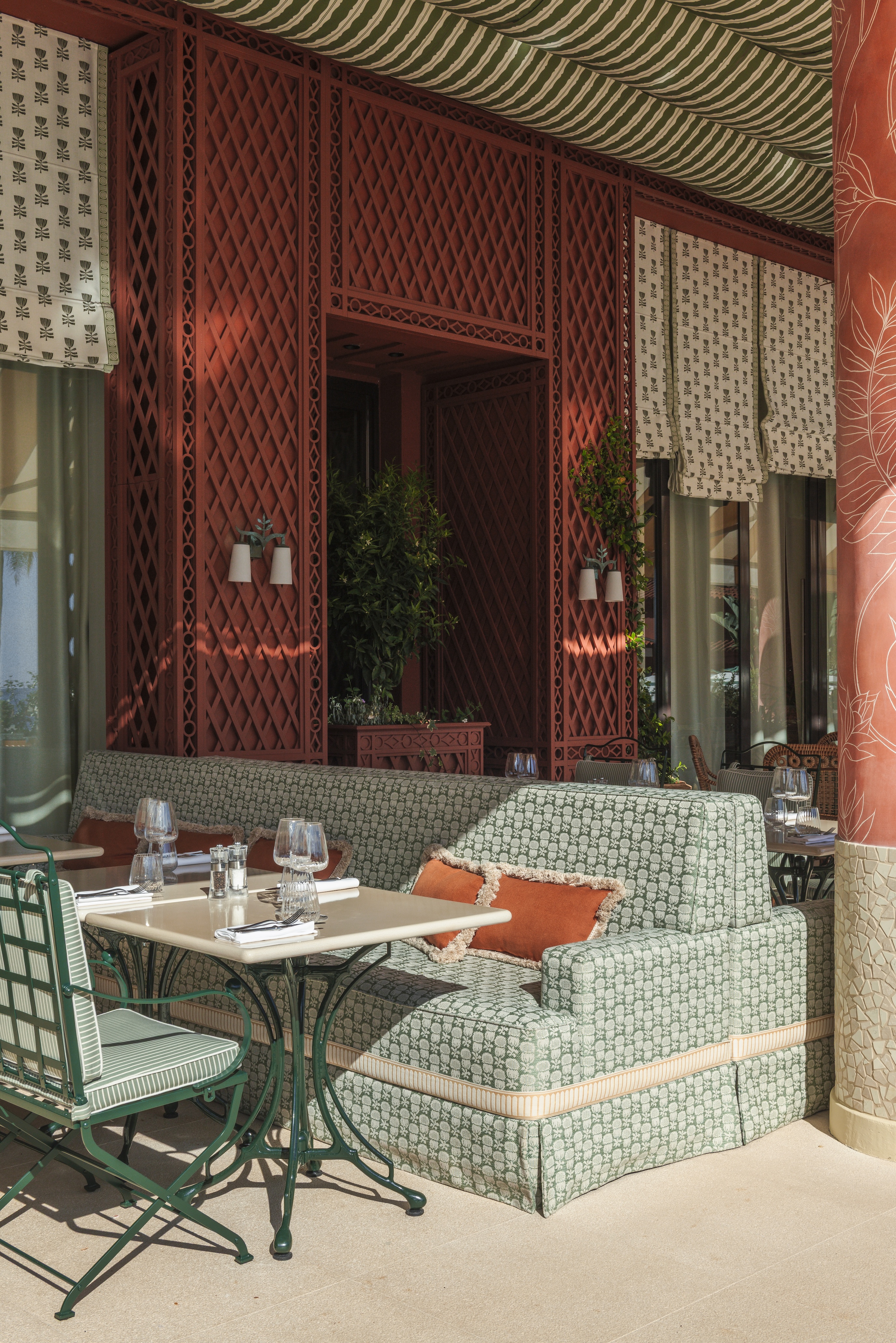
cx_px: 448
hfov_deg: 33.4
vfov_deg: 48.5
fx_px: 1493
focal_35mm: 40
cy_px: 672
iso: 200
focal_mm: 40
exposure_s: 1/320
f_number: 13
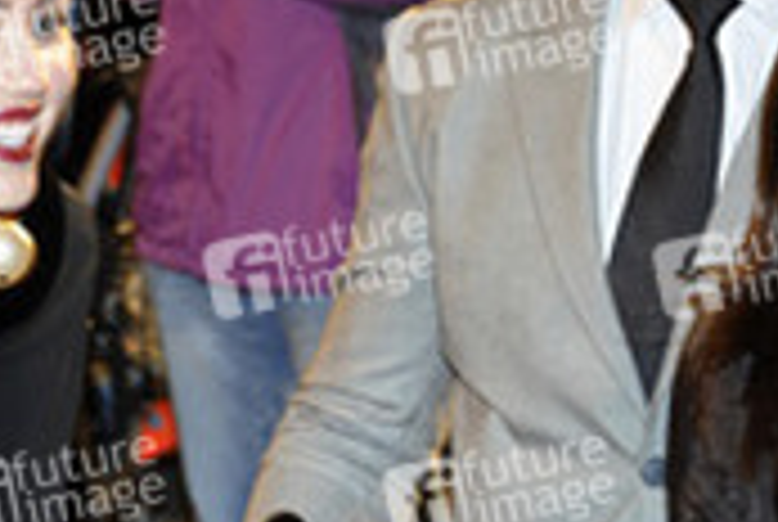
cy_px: 378
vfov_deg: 4.6
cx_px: -72
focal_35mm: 301
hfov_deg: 6.8
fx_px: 6516
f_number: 6.3
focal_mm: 116
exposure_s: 1/40
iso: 1600
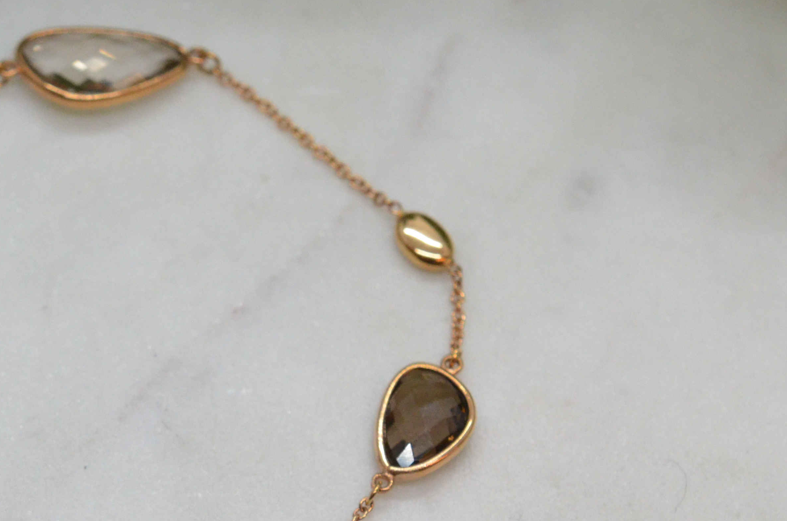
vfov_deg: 10.9
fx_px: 2705
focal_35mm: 124
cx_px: 146
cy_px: 473
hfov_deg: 16.4
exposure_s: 1/640
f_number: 8
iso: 2500
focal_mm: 40
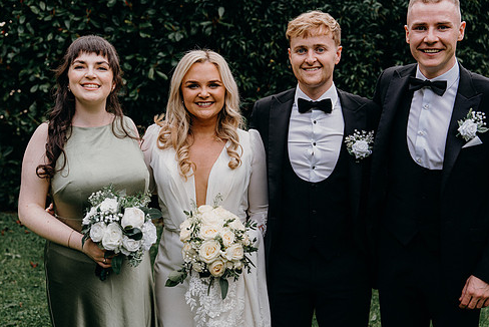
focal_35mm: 57
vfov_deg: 23.8
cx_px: 255
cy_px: 177
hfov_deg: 35.0
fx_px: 775
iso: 125
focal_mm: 48
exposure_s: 1/200
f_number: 3.5
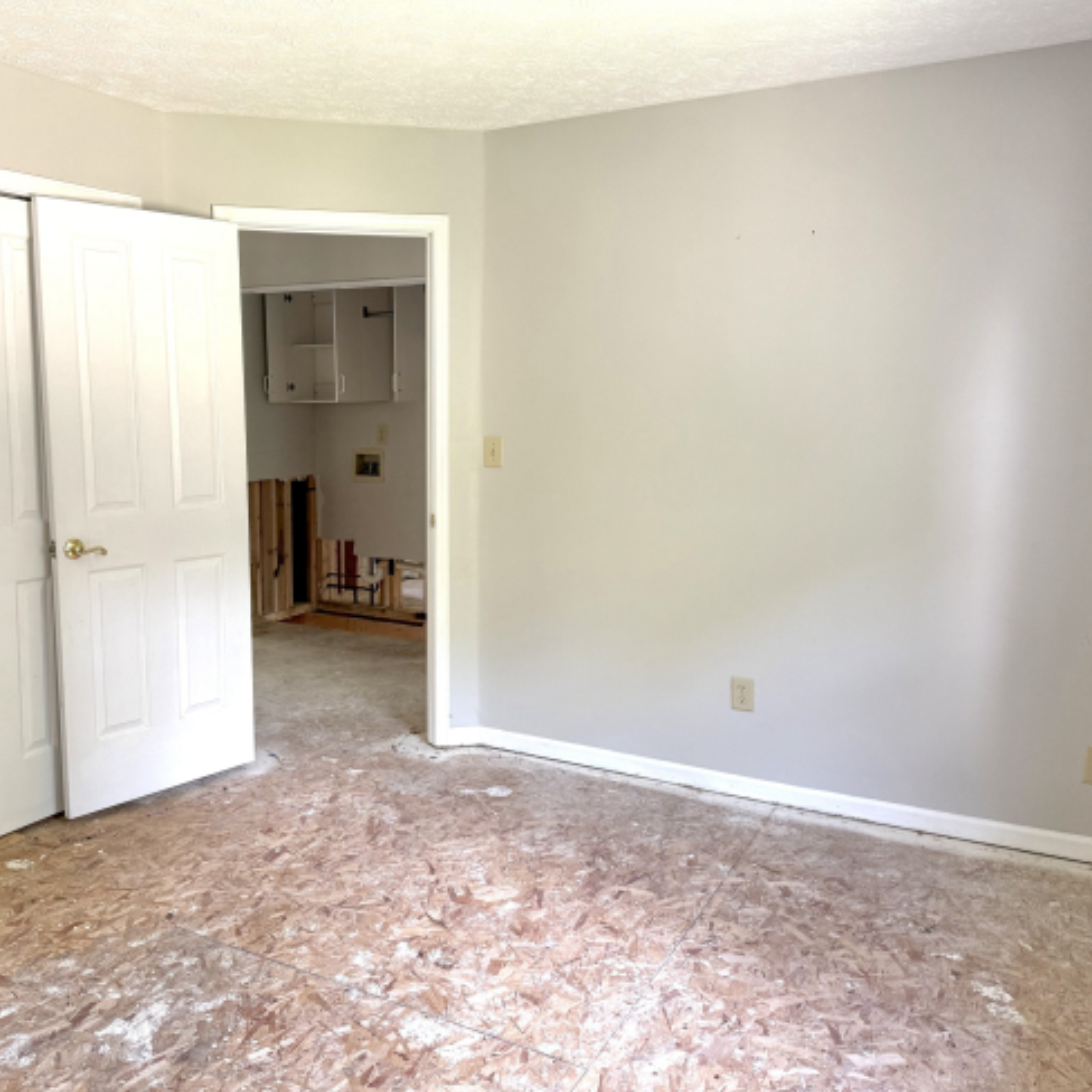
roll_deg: -0.3
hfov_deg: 55.1
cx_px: 420
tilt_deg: -7.1
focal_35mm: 29
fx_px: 1035
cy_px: 535
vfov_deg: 55.6
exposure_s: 1/97
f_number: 1.78
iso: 200
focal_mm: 6.76
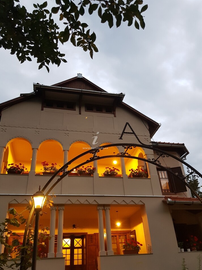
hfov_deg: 49.7
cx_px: 100
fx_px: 218
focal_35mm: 28
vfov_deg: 63.4
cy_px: 145
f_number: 1.7
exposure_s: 1/13
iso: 250
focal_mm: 4.2
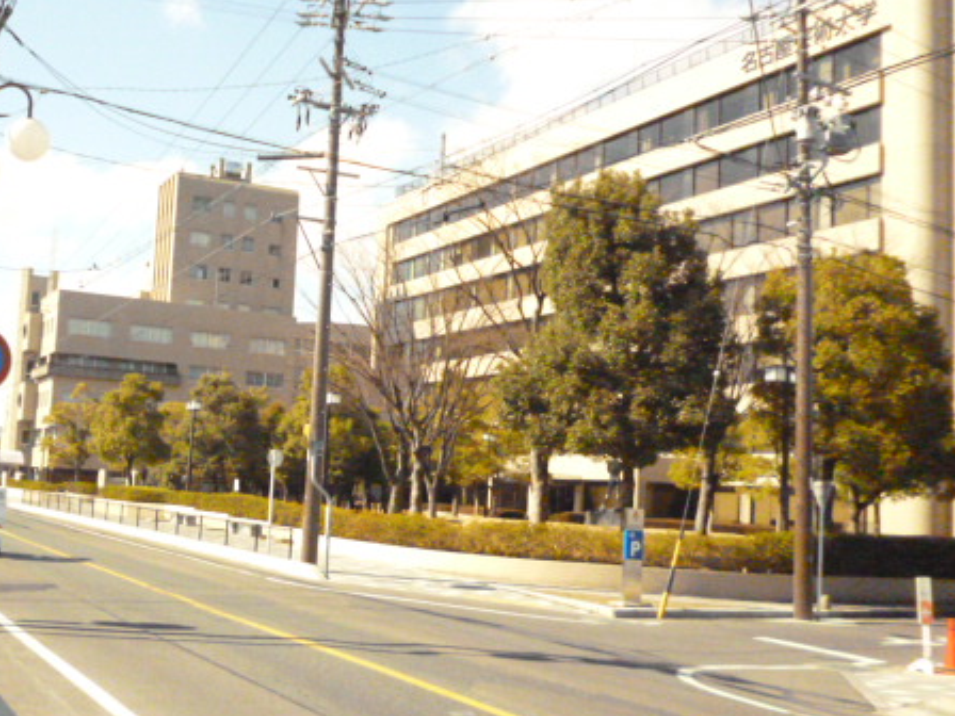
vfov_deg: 35.9
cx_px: 292
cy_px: 390
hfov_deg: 45.8
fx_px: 1104
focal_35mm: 40
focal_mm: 5
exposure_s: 1/800
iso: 1600
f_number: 9
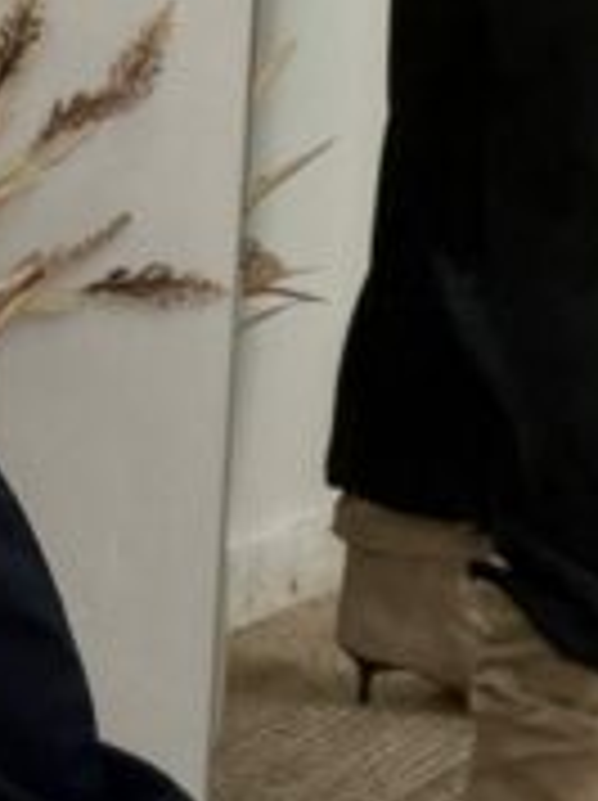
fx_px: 3117
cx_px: -369
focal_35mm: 135
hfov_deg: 10.5
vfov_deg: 13.8
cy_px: -369
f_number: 1.9
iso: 100
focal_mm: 2.71
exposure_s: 1/60
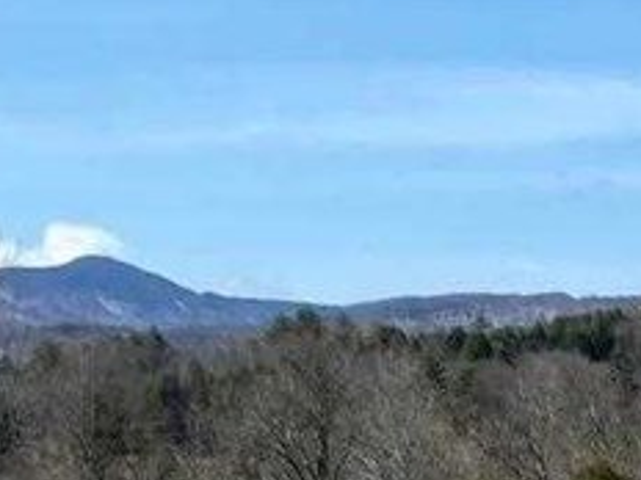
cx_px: 920
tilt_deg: -15.9
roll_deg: +0.4
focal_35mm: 179
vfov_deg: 7.4
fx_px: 3315
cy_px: 1407
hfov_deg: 10.7
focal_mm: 4.25
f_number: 1.8
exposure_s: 1/2410
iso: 32
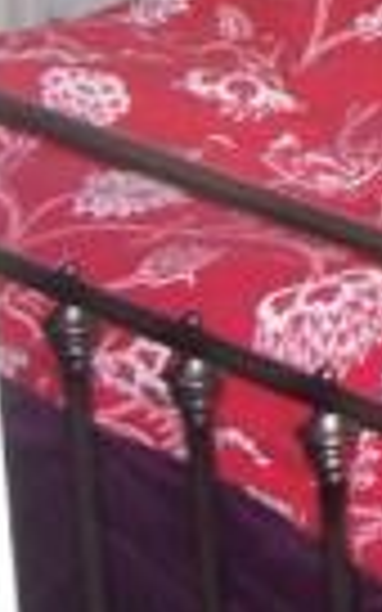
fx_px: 2732
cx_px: 1225
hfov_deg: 7.0
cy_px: -367
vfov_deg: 12.1
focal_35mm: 164
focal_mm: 6
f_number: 3
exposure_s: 1/60
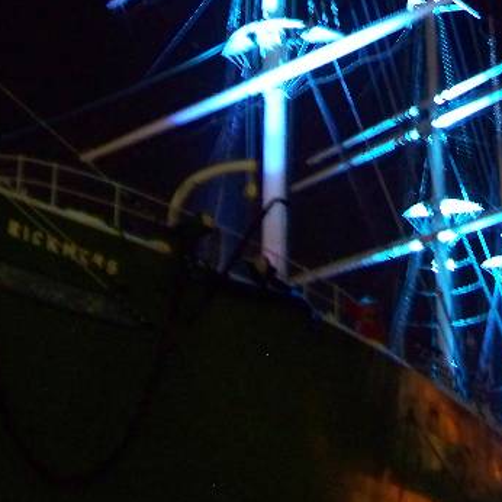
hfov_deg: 22.9
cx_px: 341
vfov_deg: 22.1
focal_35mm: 75
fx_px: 1231
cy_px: -16
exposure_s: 1/2
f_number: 2.8
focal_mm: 5.85
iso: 400
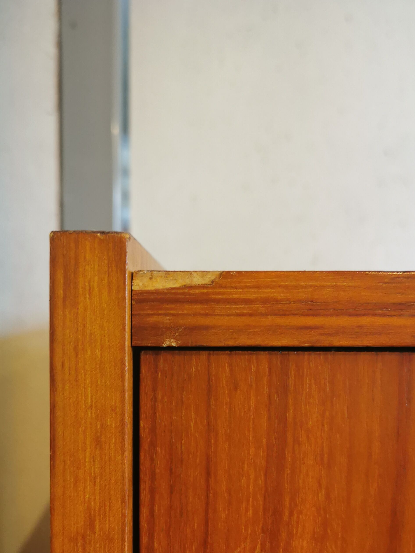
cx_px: 212
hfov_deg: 36.8
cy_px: 352
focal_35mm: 39
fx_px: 624
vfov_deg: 47.3
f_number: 1.8
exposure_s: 1/50
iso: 160
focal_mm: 5.58
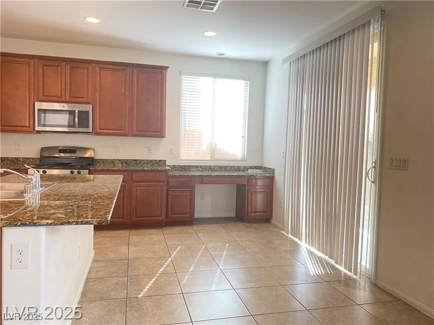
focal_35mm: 26
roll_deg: -1.1
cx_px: 217
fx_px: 326
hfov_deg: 67.3
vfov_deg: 53.1
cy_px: 162
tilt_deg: -3.7
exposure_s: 1/60
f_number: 1.8
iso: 80
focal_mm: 4.25
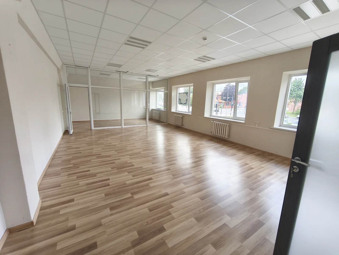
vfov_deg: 81.7
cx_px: 170
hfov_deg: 98.2
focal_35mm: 15
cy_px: 128
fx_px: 147
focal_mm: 1.91
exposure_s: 1/50
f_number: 2.2
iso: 100
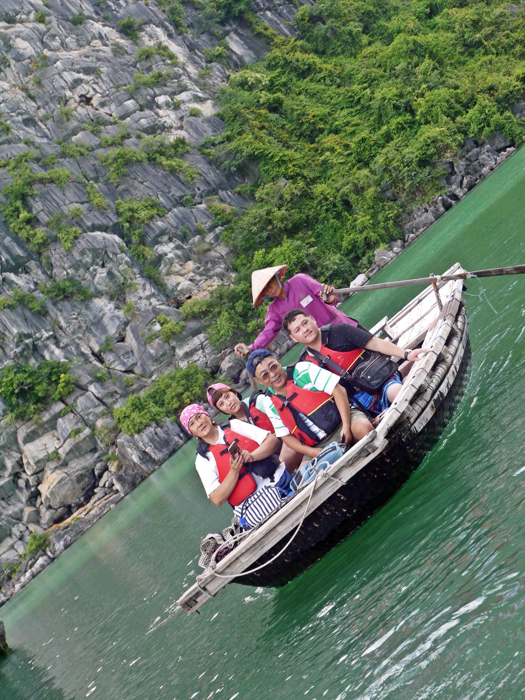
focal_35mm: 64
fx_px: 1294
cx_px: 262
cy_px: 350
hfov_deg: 22.9
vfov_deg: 30.3
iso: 160
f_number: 5.6
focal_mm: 32
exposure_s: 1/80
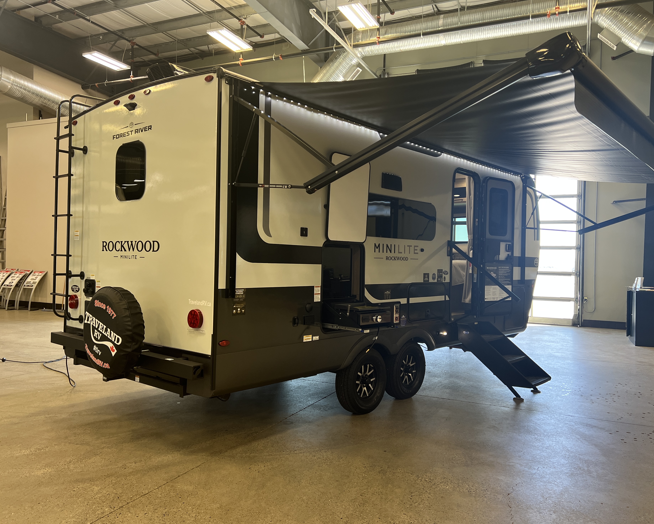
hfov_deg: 62.2
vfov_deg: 51.5
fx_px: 542
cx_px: 328
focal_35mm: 28
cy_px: 265
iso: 100
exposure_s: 1/120
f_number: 1.5
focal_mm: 5.7
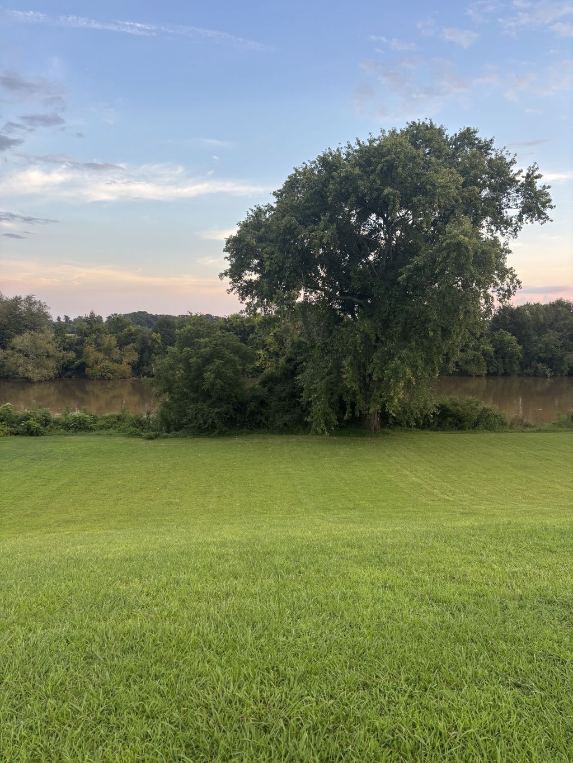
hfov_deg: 53.1
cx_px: 286
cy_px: 382
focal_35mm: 26
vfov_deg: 67.3
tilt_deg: -4.6
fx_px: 574
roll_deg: -0.6
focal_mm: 5.96
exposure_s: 1/121
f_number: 1.6
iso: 40
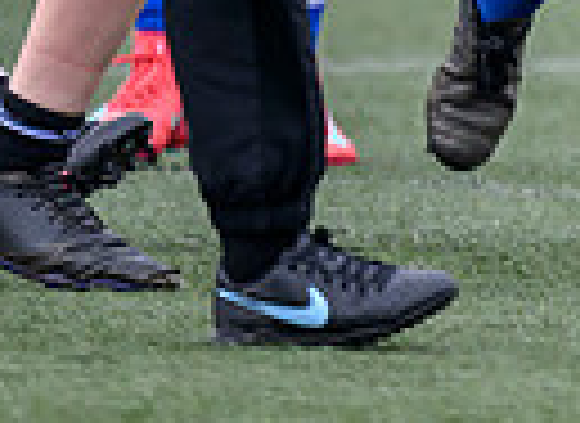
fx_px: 50370
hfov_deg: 0.7
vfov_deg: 0.5
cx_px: 874
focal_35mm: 3037
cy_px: -478
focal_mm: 560
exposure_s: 1/1250
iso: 800
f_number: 4
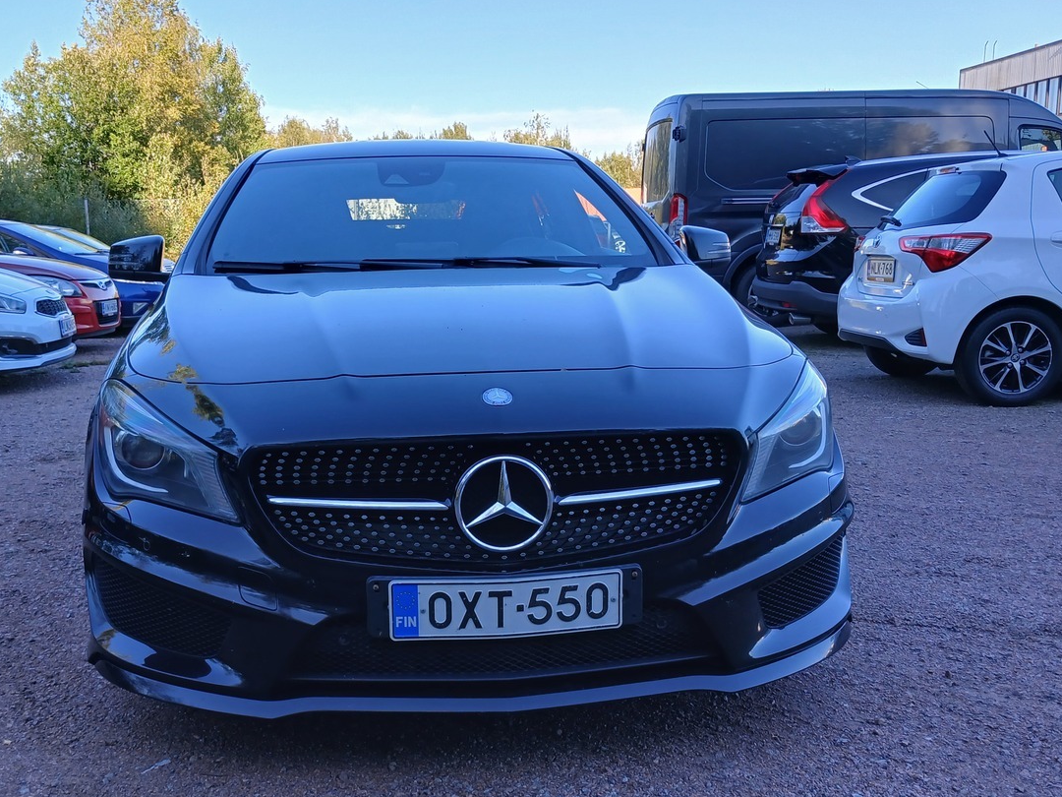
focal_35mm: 36
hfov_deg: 51.2
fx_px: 1104
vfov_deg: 39.6
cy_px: 423
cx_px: 450
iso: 20
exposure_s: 1/102
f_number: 1.8
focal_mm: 3.98
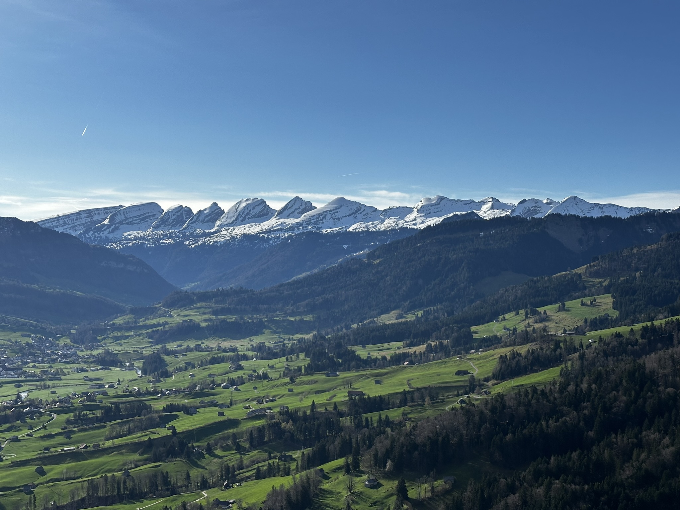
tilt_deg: +1.5
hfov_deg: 39.7
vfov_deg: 30.3
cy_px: 255
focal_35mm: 48
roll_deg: +1.3
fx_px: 943
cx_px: 340
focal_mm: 6.86
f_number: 1.78
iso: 64
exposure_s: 1/6211
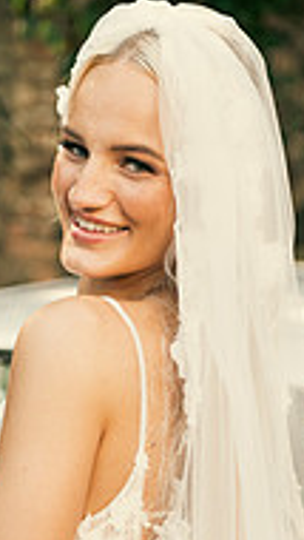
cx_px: 91
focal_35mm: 174
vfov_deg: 12.3
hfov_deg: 7.0
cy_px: 512
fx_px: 2491
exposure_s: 1/200
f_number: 3.5
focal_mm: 70
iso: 160
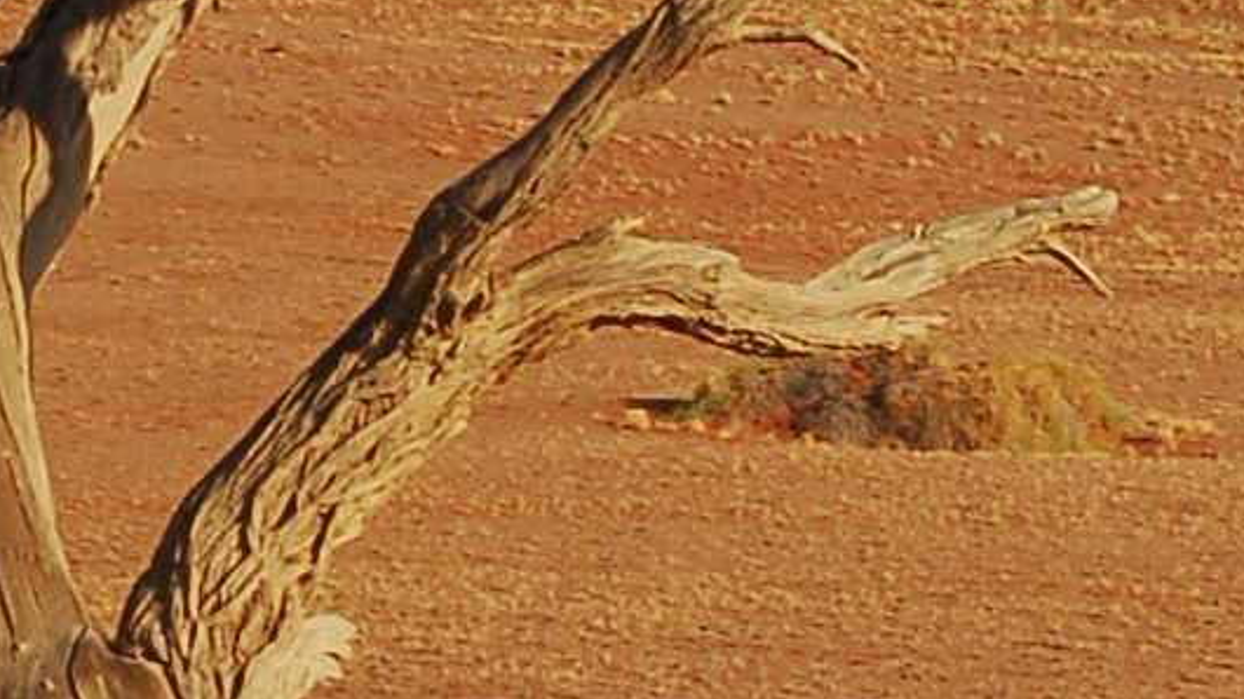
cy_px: 610
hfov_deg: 4.4
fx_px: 16160
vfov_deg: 2.5
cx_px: -2
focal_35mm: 490
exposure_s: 1/320
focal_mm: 55
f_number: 10
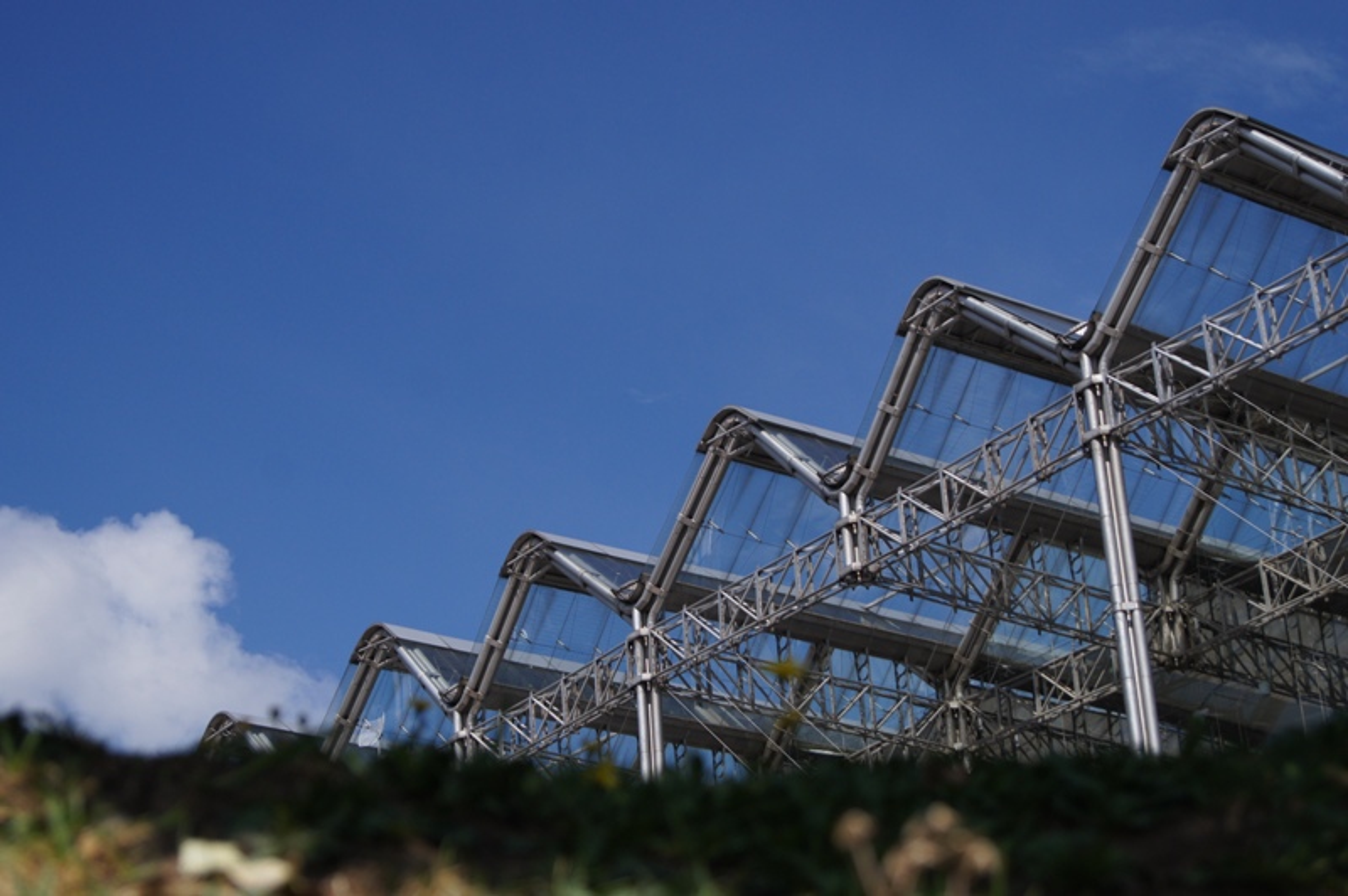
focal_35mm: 82
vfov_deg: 16.5
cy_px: 448
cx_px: 674
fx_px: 3087
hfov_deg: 24.6
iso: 200
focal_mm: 55
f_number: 7.1
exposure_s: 1/1600
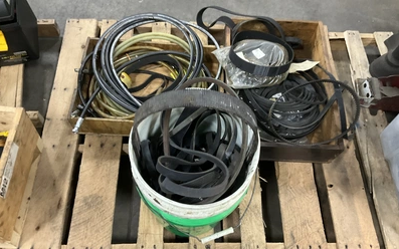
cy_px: 127
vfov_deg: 40.6
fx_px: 337
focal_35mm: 31
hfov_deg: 61.2
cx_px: 199
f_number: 1.8
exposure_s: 1/40
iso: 250
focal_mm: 3
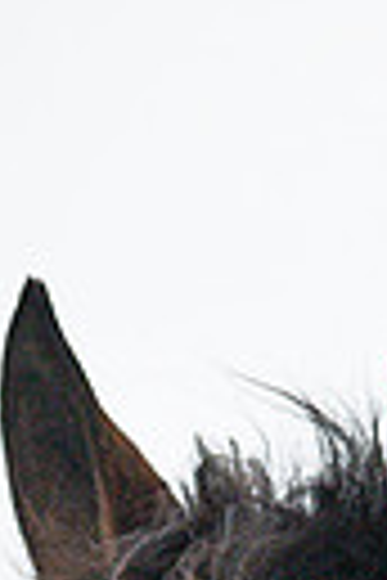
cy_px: 1047
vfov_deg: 1.5
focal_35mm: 1340
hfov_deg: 1.0
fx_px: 21606
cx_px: 348
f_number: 2.2
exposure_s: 1/1150
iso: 640
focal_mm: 135
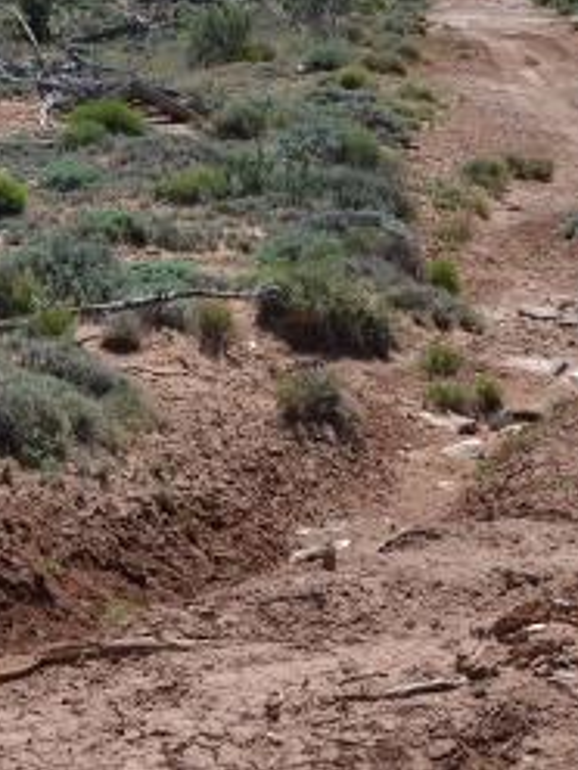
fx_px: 2694
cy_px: -54
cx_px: -71
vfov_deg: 15.9
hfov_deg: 12.0
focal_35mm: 121
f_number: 8
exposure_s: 1/250
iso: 100
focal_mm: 26
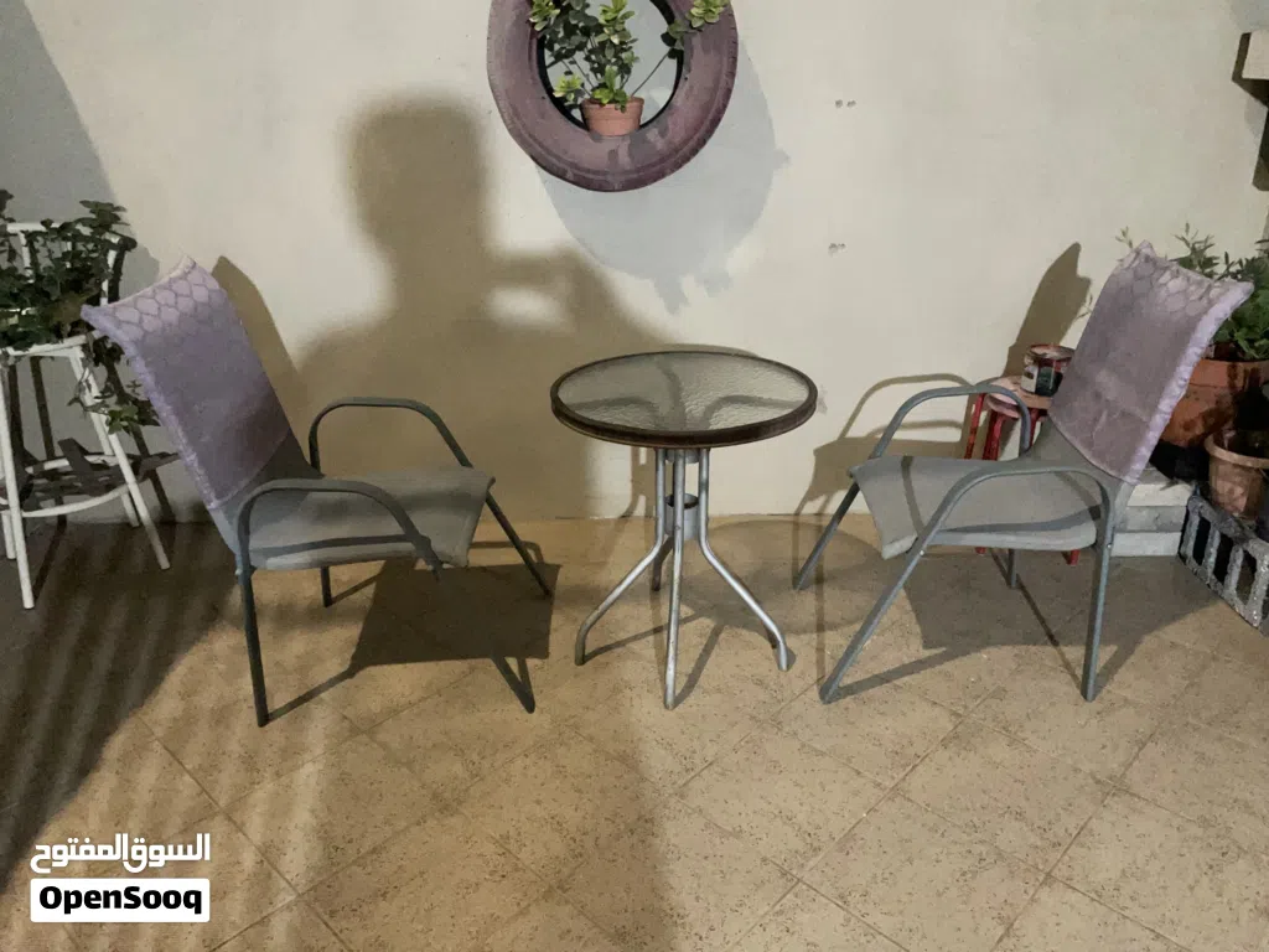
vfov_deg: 53.1
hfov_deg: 67.3
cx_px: 634
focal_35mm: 26
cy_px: 476
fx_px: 953
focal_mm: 4.2
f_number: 1.6
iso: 1000
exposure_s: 1/24
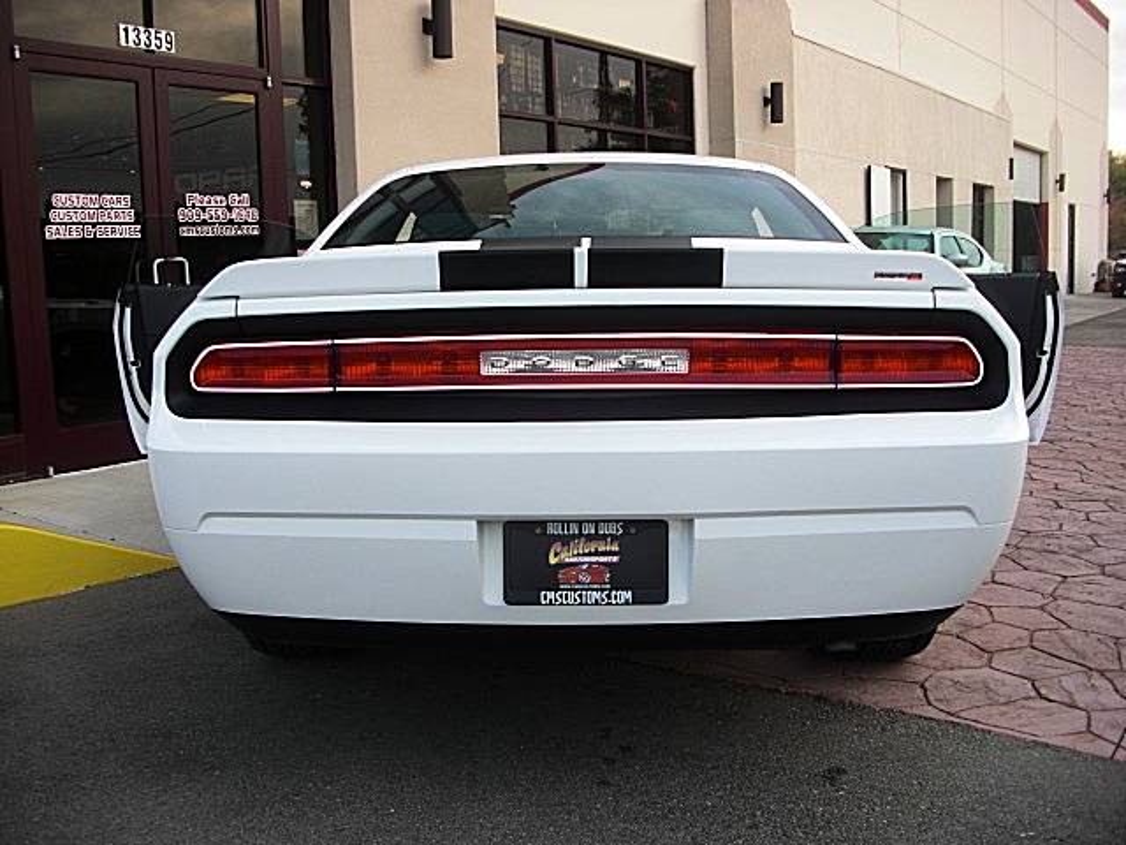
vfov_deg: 39.7
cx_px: 563
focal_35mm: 36
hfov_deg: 51.4
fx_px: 1171
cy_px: 422
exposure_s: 1/200
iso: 50
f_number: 2.8
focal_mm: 6.3
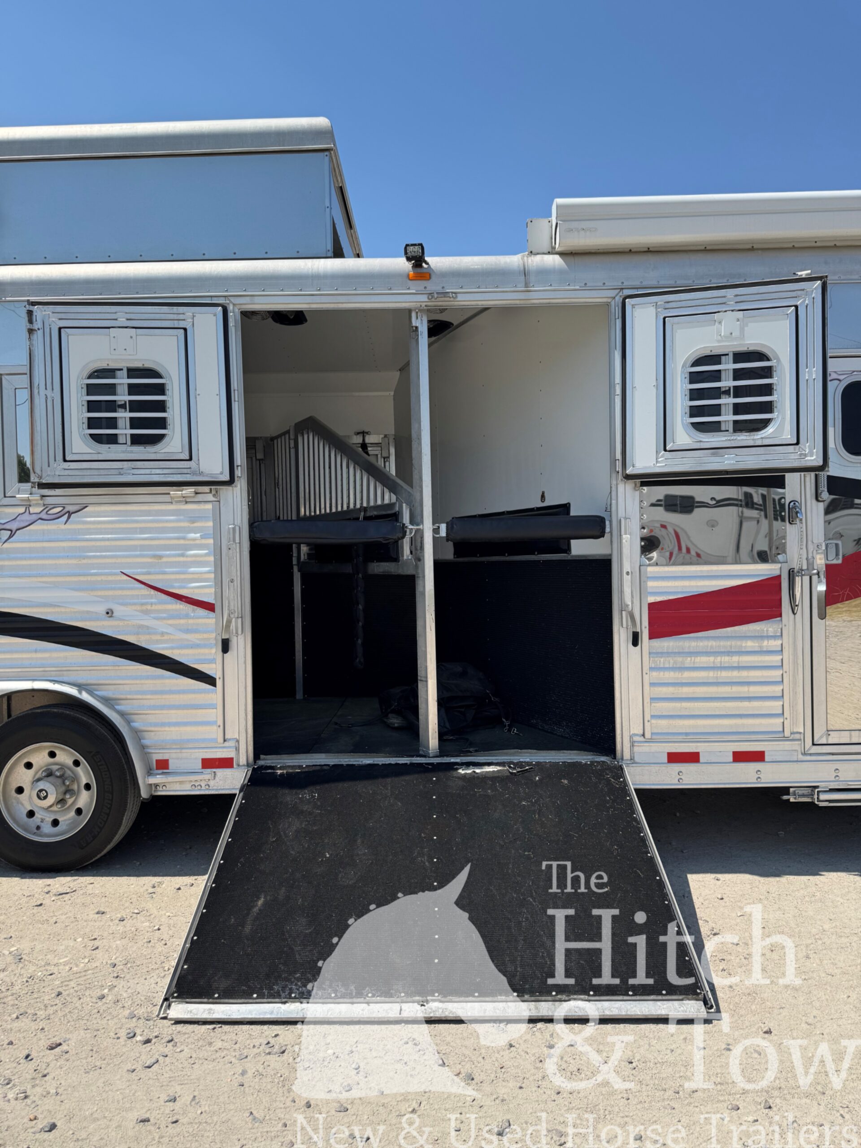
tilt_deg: -1.5
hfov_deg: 56.8
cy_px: 574
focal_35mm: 24
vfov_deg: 71.6
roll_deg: +0.7
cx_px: 430
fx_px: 796
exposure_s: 1/4608
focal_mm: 6.76
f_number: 1.78
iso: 80
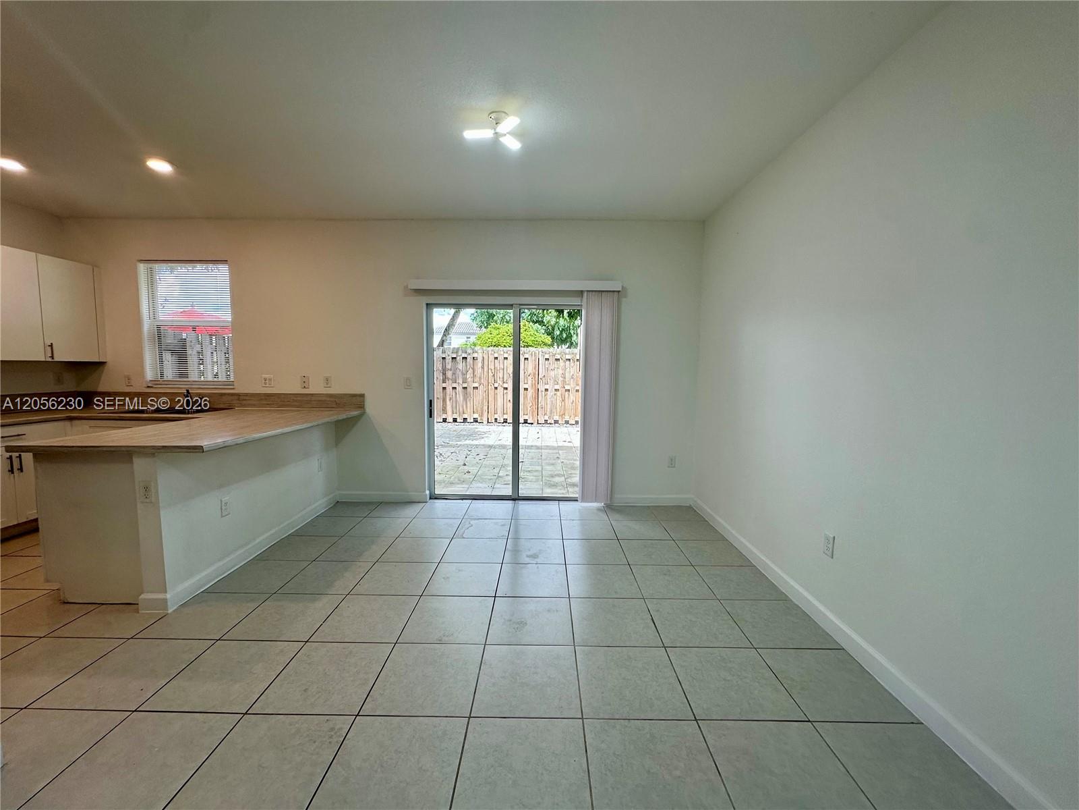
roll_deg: -0.4
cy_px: 405
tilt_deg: -4.3
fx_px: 436
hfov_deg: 102.1
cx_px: 540
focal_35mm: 14
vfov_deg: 85.7
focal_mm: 2.22
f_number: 2.2
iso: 50
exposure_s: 1/120
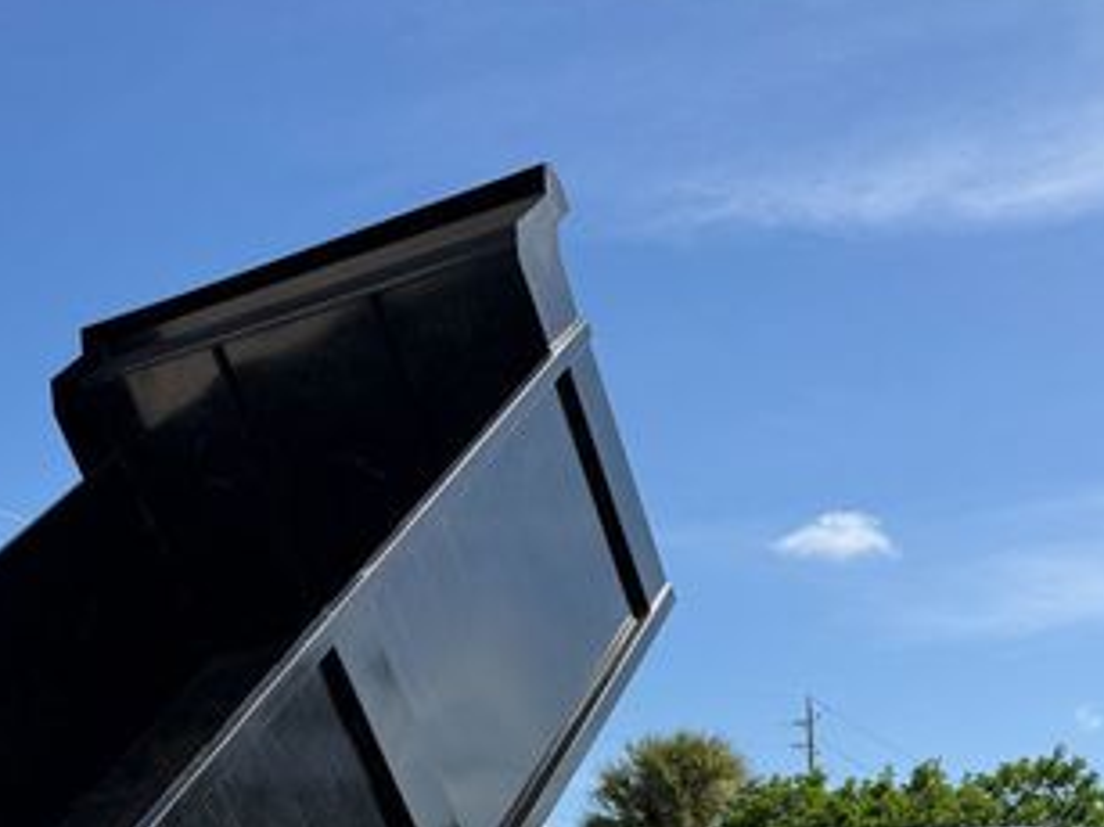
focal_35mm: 50
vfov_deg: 27.5
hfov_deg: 36.3
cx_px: 155
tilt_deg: +6.3
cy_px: 813
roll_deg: -0.9
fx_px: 1594
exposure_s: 1/3953
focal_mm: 6.76
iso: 80
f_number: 1.78
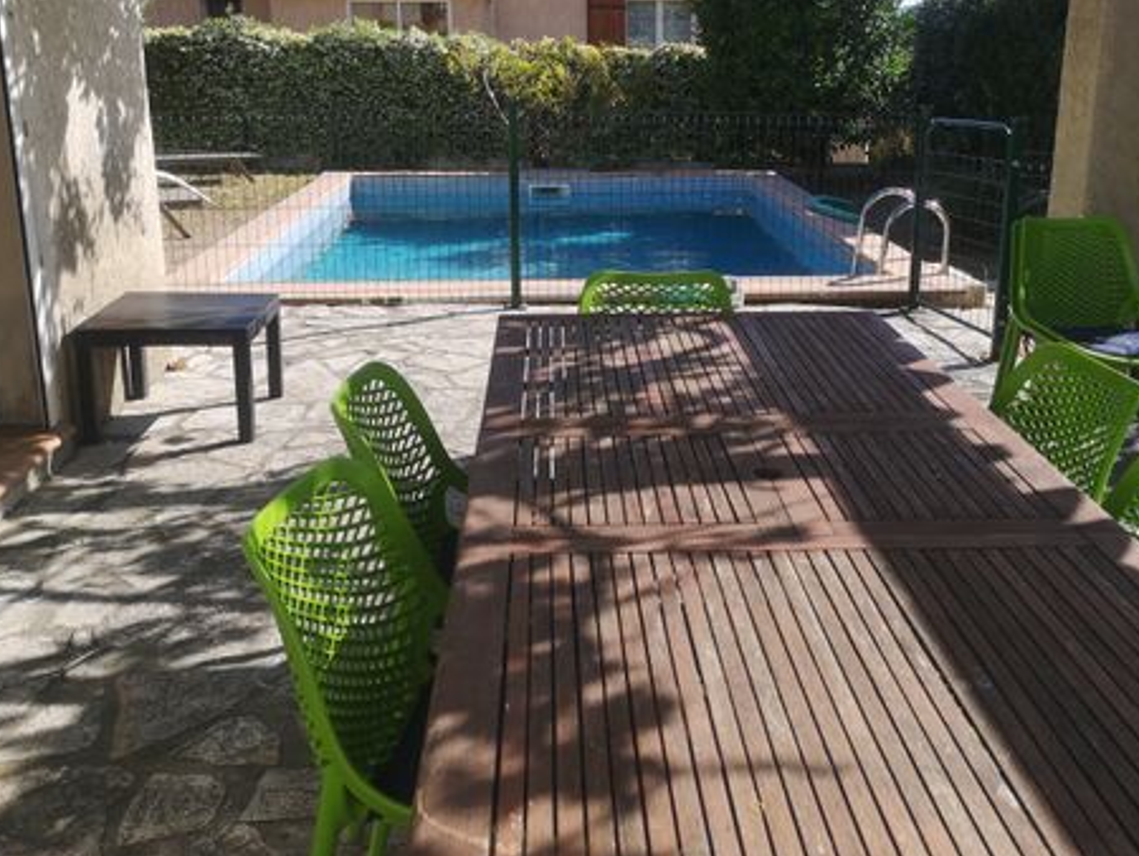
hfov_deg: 51.3
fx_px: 1185
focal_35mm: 36
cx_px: 620
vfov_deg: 39.4
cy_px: 322
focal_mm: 5.58
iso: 50
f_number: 1.8
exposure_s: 1/1466
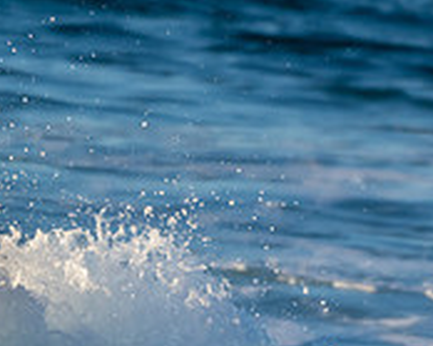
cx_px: -70
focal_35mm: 1600
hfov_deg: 1.2
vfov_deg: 1.0
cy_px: 357
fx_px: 20493
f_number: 5.6
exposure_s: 1/1250
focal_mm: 340
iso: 450
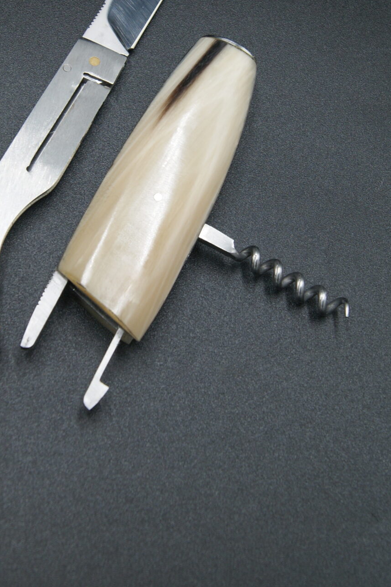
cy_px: 203
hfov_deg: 22.5
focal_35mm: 60
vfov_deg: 33.2
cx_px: 135
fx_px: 978
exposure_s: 1/60
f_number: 5.6
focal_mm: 20
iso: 100
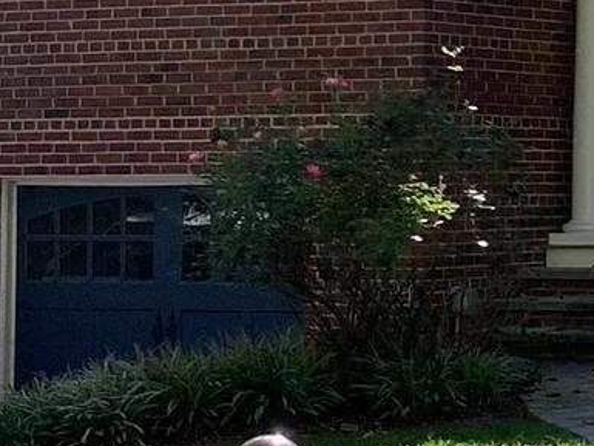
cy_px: 22
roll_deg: +0.1
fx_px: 2832
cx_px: 1034
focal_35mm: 165
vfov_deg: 9.0
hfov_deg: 11.2
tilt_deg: +1.9
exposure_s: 1/299
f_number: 2.4
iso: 25
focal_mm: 3.3
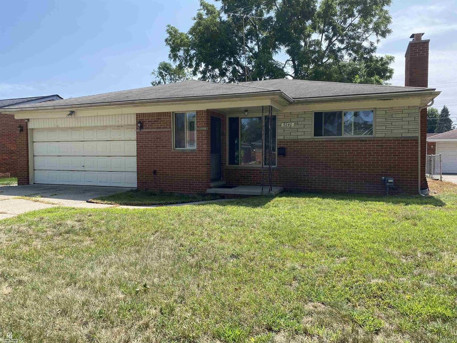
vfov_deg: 53.1
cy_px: 172
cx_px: 228
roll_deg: -0.4
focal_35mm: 26
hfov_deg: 67.3
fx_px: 343
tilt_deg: -4.2
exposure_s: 1/1678
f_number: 1.8
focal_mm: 4.25
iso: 32
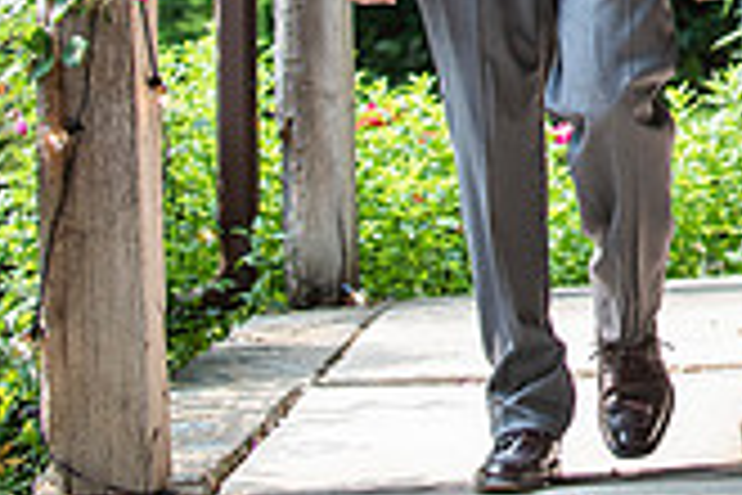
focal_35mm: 246
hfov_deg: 8.2
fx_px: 5070
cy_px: -250
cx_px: 998
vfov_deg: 5.5
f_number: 3.5
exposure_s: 1/500
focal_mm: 70
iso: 400
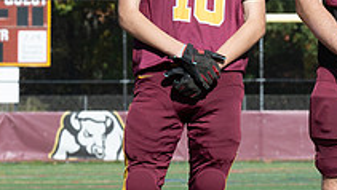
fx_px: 3156
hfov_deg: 6.1
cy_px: 70
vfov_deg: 3.4
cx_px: 412
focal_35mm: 353
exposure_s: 1/1600
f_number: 5.6
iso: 320
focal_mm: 77
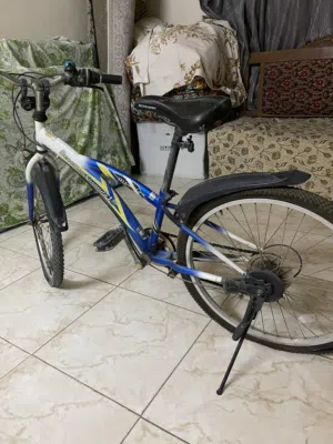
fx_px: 321
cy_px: 222
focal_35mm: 25
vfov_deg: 69.4
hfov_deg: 54.9
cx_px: 166
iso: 640
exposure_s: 1/37
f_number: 1.6
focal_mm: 5.1
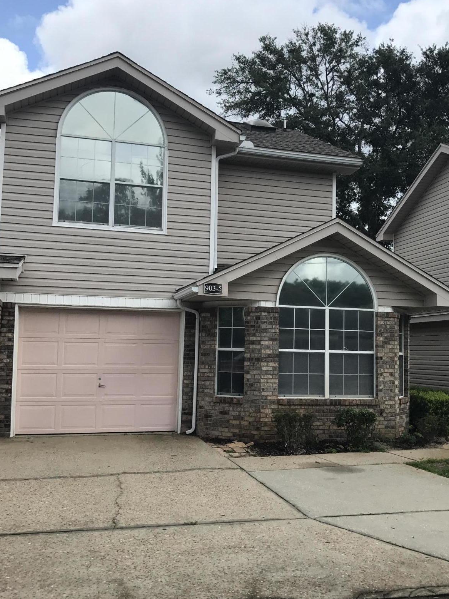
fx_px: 623
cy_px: 303
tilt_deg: +5.5
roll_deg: -0.9
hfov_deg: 39.6
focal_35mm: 36
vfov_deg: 51.4
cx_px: 238
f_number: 1.8
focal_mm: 3.99
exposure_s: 1/1212
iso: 20
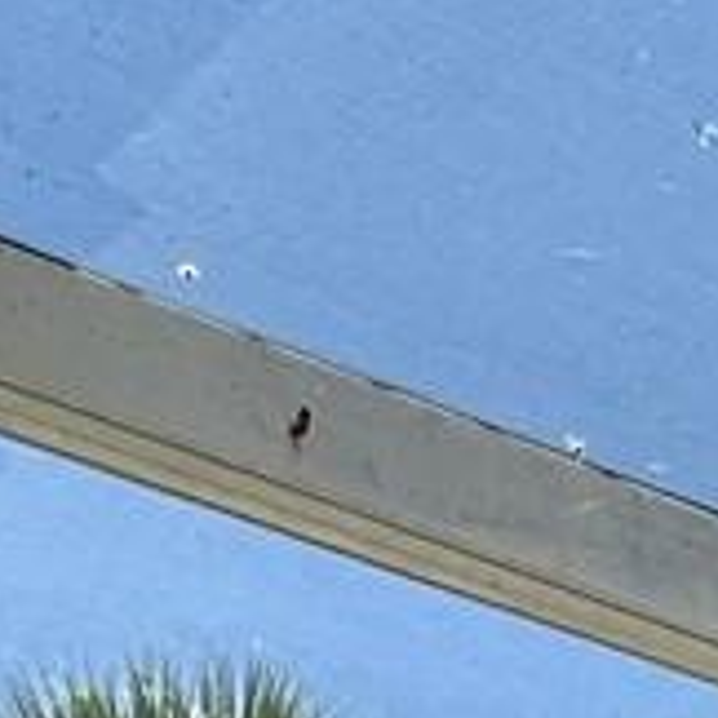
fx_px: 2863
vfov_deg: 9.5
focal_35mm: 122
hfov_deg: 13.7
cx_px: 975
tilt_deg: -0.5
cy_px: 2398
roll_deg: -0.5
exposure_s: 1/686
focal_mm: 2.22
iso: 40
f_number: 2.2
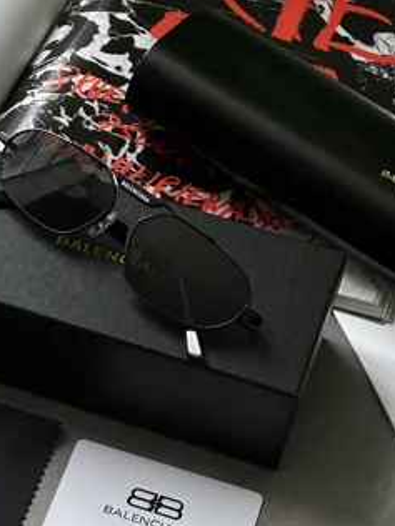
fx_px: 1780
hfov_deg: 12.6
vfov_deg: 16.8
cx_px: 118
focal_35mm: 117
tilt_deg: -47.6
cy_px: 238
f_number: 2.8
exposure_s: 1/99
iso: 100
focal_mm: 9
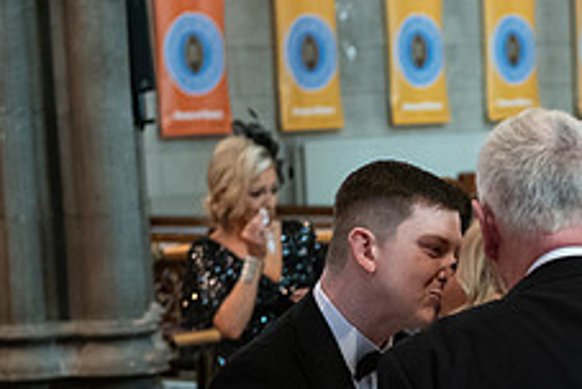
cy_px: 418
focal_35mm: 153
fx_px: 2477
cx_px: 608
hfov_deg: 13.2
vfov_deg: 8.9
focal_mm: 60
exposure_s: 1/160
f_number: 3.5
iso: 1250
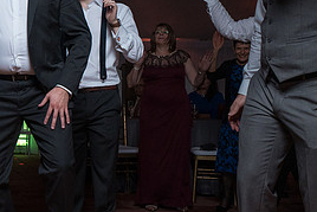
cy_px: 103
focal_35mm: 64
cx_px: -27
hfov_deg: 28.6
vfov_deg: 21.3
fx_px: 564
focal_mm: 25
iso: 2000
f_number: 5.6
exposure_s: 1/200
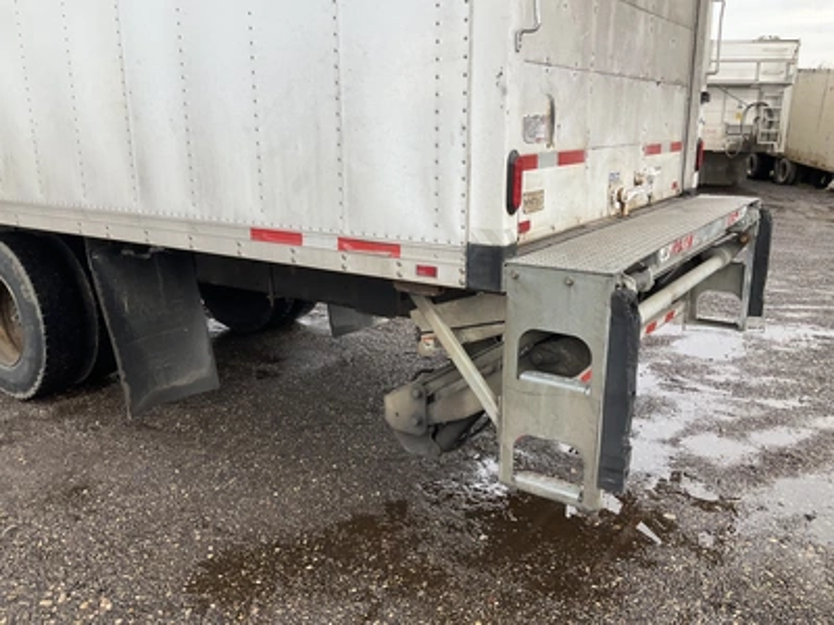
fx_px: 699
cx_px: 417
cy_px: 312
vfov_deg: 48.2
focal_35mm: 29
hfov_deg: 61.7
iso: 25
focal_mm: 3
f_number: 1.8
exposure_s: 1/358
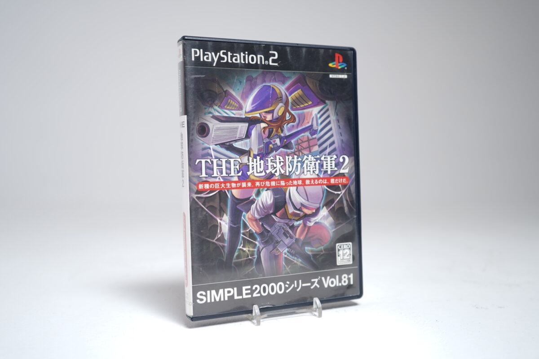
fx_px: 539
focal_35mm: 36
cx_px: 270
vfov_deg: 36.9
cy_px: 180
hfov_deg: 53.1
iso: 64
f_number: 4
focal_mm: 36
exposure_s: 1/5
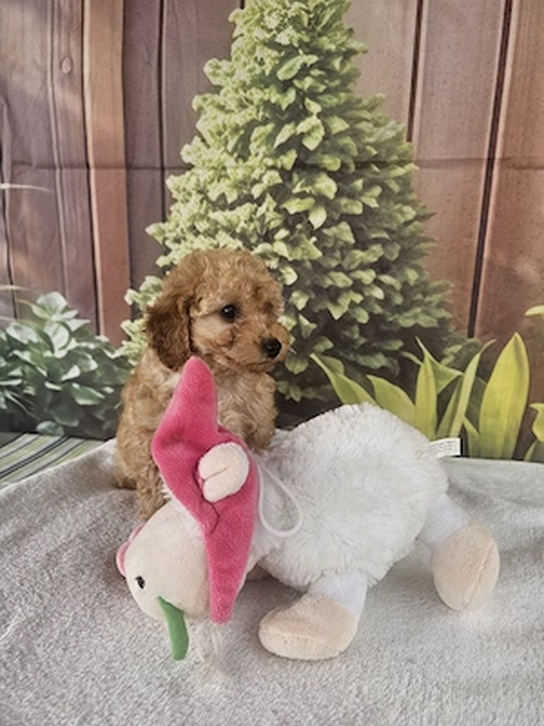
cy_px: 363
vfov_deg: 73.9
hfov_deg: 58.9
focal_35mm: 23
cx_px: 272
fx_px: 482
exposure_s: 1/192
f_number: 1.7
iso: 25
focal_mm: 6.3
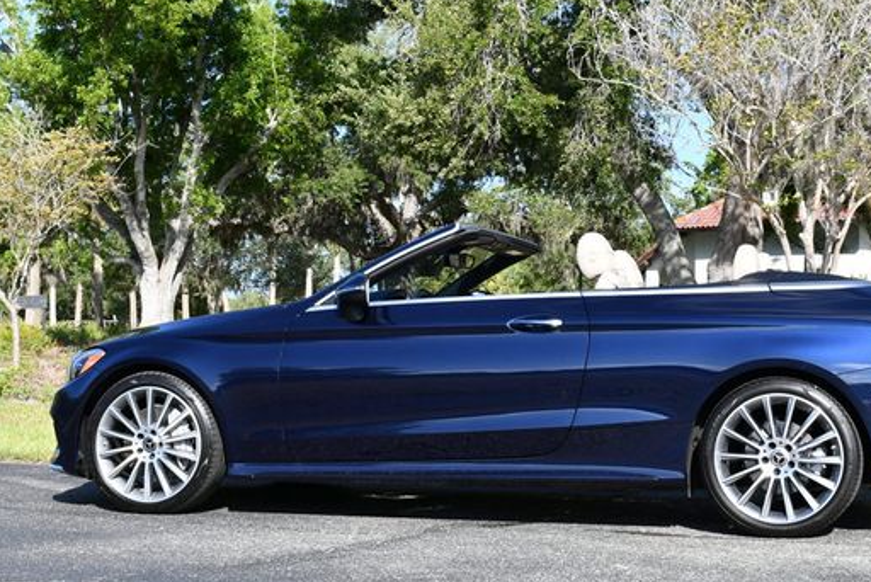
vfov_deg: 22.6
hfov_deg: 33.2
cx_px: 541
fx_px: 1452
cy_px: 240
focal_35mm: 60
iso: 180
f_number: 8
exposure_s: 1/250
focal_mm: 24
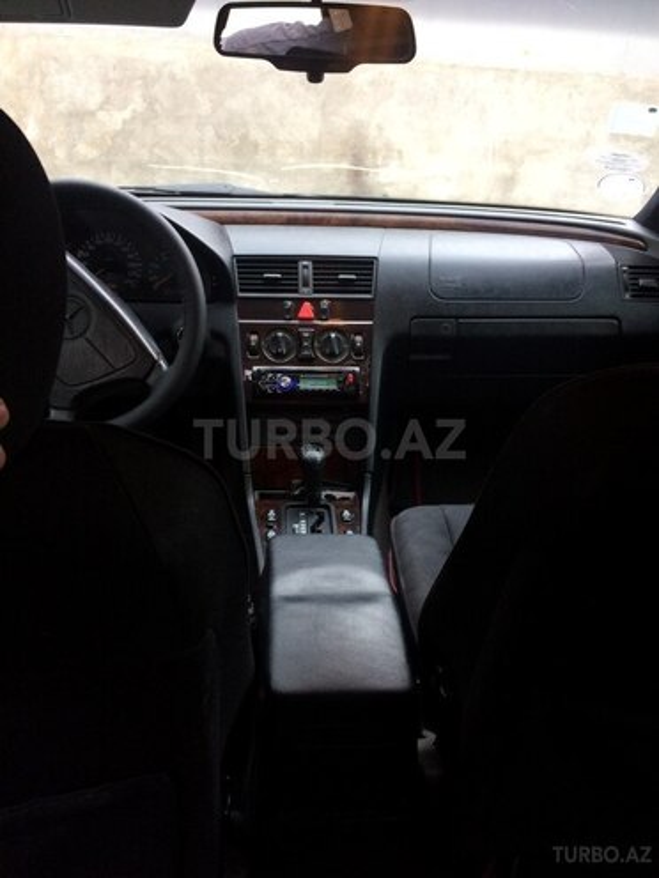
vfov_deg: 61.7
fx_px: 736
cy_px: 439
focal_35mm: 29
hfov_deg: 48.2
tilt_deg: -25.7
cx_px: 330
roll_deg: -2.6
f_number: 2.2
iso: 200
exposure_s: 1/33
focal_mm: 4.15
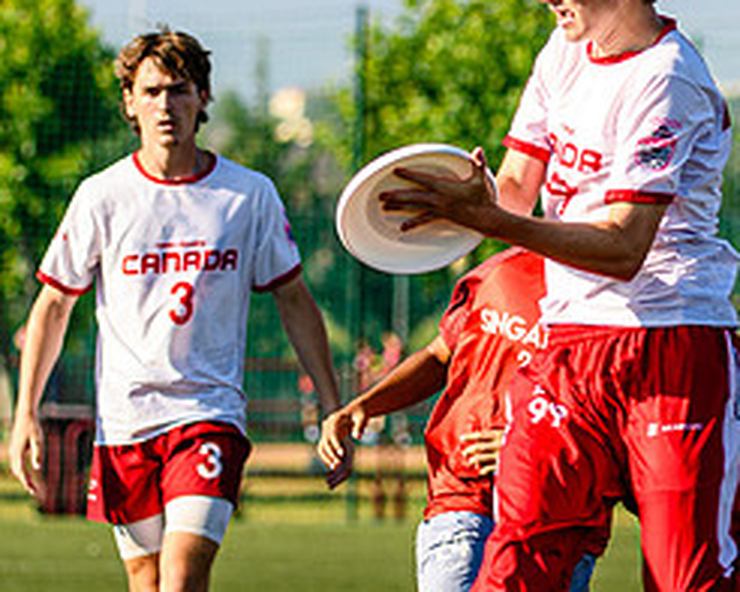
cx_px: 516
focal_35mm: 528
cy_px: 222
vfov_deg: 2.9
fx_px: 11568
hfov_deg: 3.7
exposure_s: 1/1000
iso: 100
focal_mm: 110
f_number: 3.2
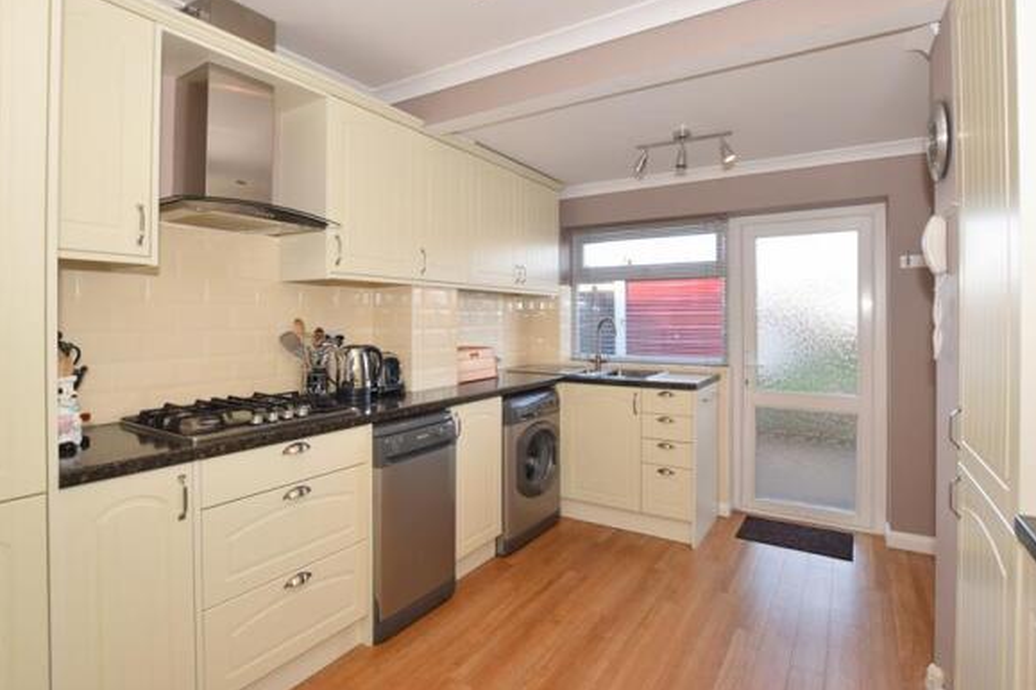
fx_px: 489
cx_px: 540
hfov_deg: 93.2
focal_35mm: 17
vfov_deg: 70.3
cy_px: 312
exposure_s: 1/40
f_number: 5.6
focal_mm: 10
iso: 400
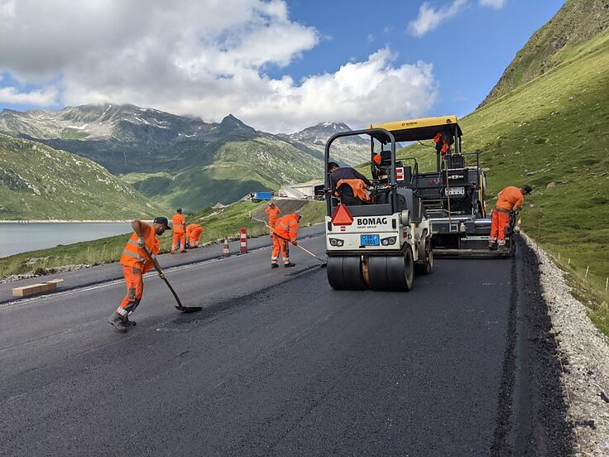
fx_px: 475
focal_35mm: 27
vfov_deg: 51.4
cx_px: 304
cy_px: 228
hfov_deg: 65.3
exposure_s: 1/4695
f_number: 1.73
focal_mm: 4.38
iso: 60
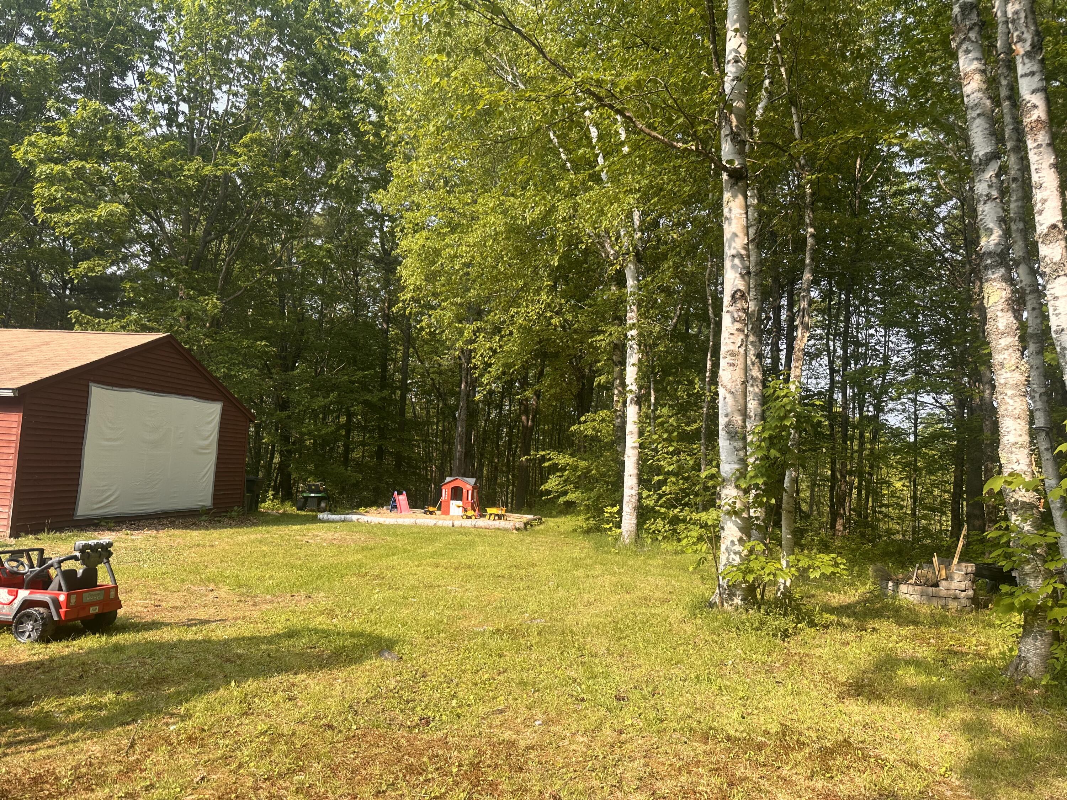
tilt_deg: +6.1
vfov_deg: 56.8
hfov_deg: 71.6
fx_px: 740
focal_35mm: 24
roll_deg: -3.4
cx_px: 534
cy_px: 400
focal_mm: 6.86
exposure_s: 1/980
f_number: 1.78
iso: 80
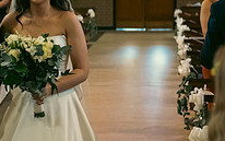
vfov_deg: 6.9
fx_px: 1160
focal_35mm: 189
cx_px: 17
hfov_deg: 11.0
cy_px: 32
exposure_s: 1/160
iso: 1000
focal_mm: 66
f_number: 3.5
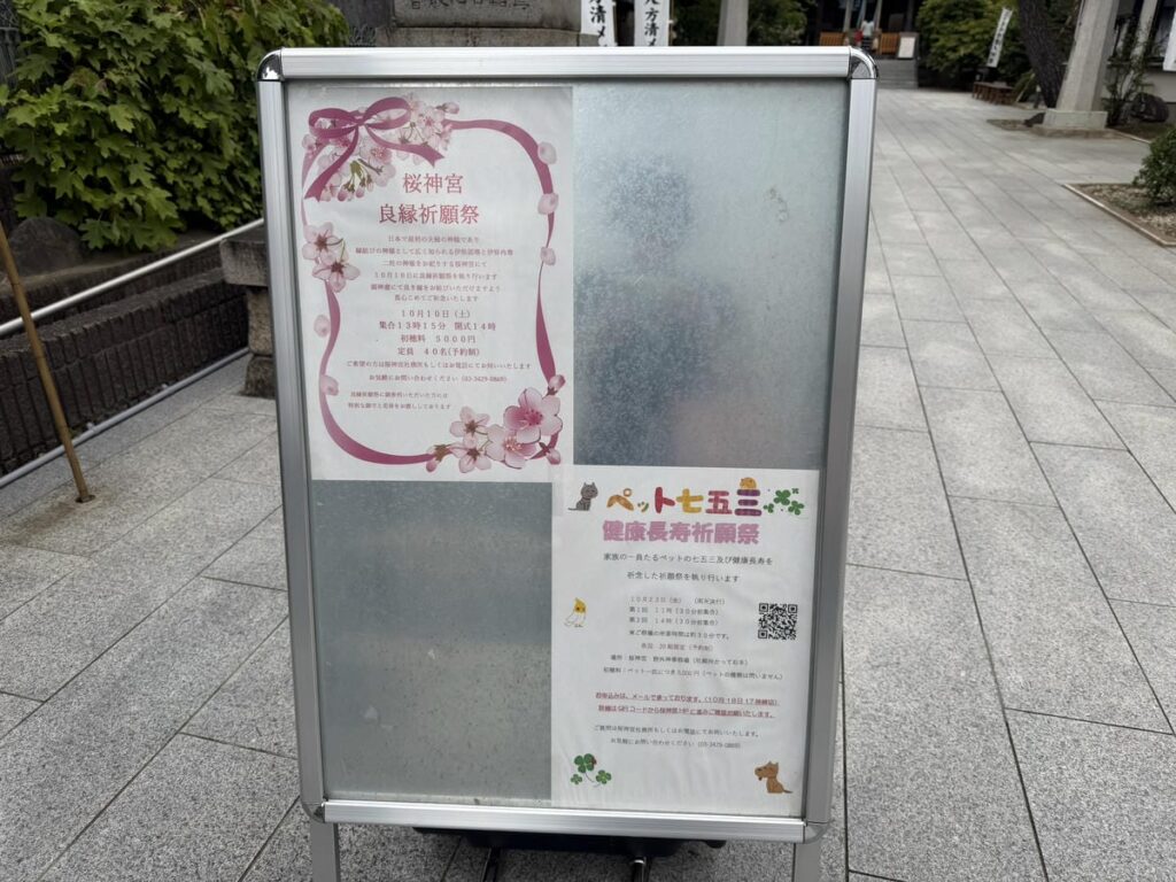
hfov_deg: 71.6
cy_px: 441
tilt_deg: -24.0
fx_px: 815
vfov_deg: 56.8
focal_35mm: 24
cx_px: 588
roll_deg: -0.9
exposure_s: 1/3425
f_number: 1.78
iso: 80
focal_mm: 6.76
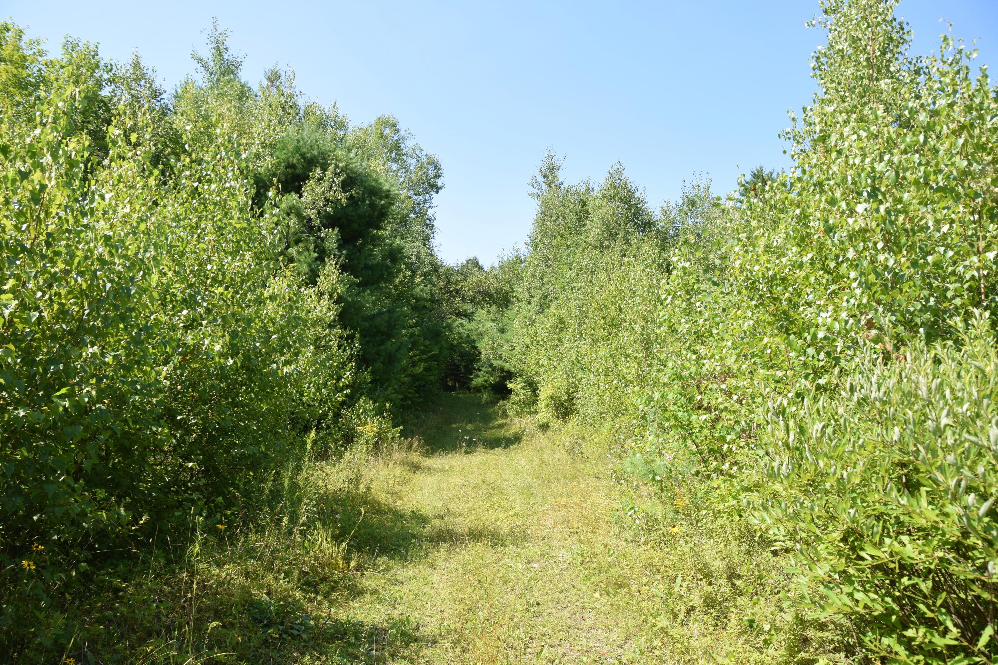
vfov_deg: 47.9
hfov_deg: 67.4
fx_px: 748
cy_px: 332
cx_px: 499
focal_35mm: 27
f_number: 8
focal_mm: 18
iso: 220
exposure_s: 1/250
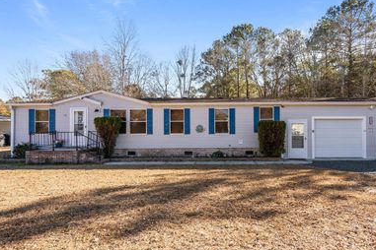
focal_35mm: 21
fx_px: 219
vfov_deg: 59.5
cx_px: 222
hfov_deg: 80.4
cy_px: 120
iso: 200
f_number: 4
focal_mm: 16
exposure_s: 1/800
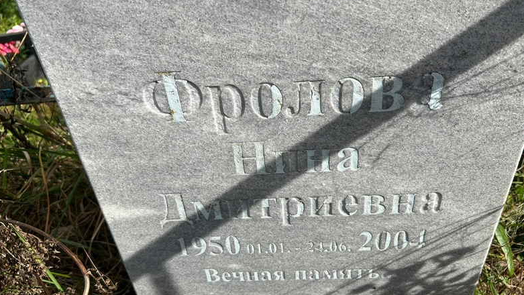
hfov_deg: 66.0
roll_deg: +8.6
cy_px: 148
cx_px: 265
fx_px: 403
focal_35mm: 29
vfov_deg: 40.2
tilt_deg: -32.6
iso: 50
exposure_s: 1/3571
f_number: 1.5
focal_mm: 5.7
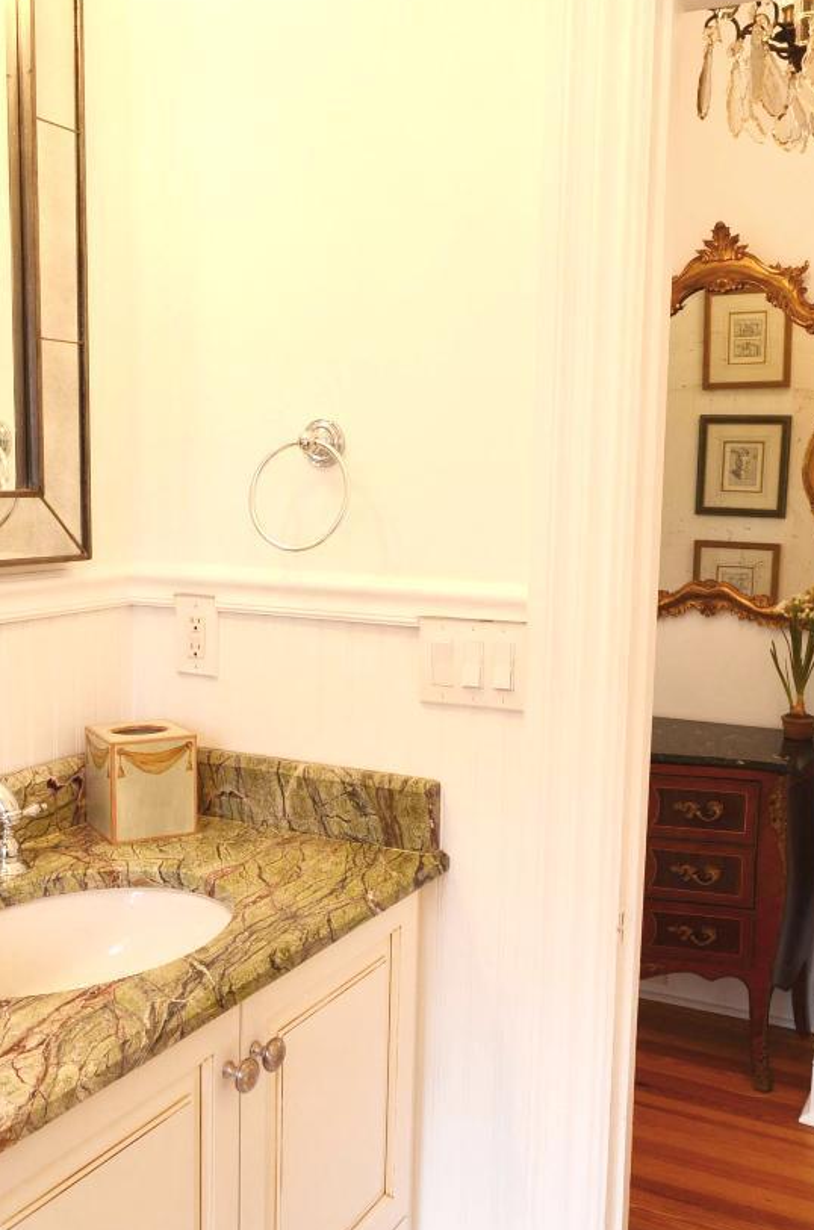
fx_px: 1159
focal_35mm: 34
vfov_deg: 55.9
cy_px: 655
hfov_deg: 38.7
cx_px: 404
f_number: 9
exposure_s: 1/25
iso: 400
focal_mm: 18
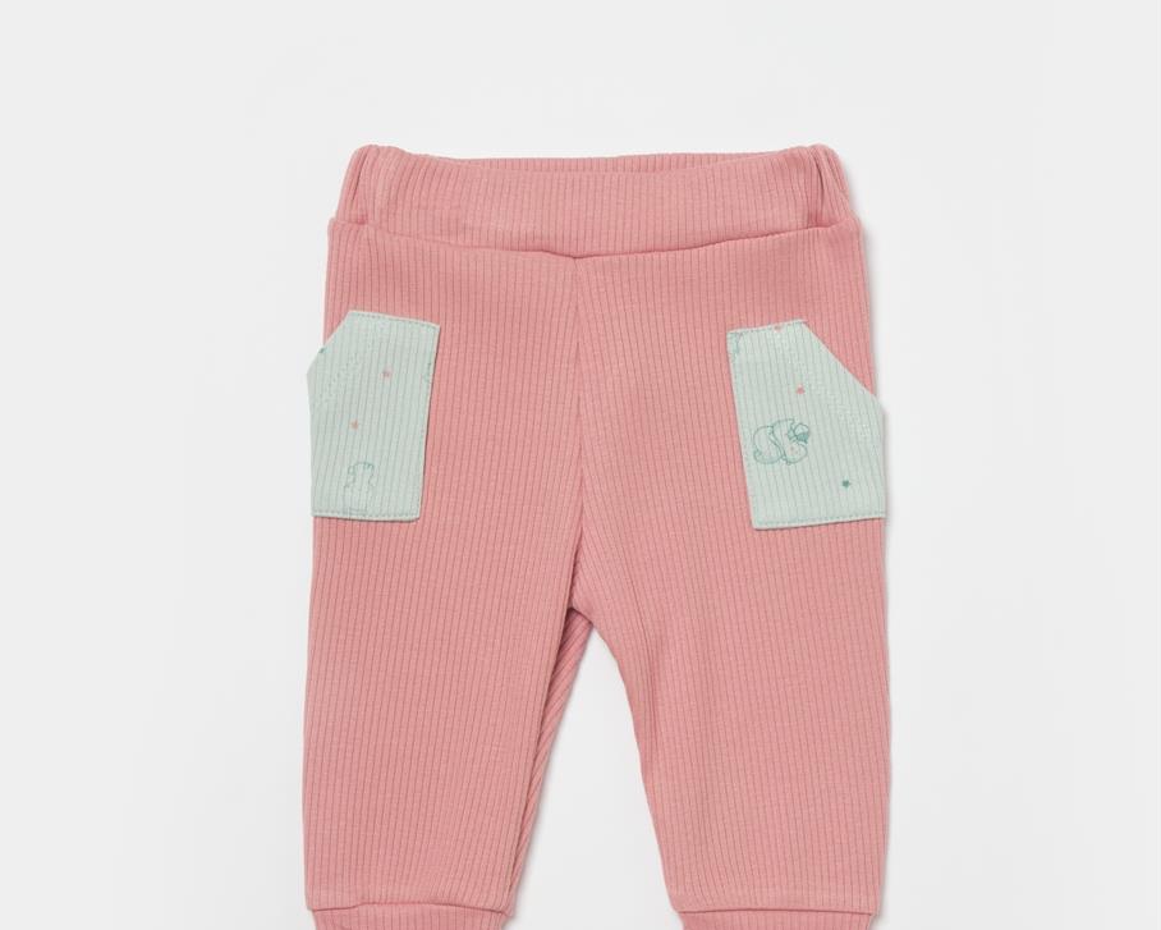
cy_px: 581
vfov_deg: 19.9
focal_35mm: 77
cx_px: 578
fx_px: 2647
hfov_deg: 24.7
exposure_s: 1/125
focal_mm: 35.8
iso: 125
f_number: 13
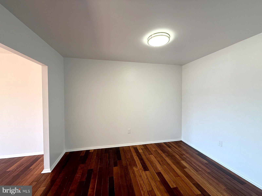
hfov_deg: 102.0
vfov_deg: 85.7
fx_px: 106
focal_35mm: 14
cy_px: 98
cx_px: 131
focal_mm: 2.22
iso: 125
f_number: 2.2
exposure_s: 1/99
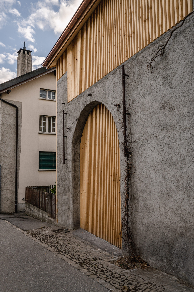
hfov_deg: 37.8
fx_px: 283
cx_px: 97
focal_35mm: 35
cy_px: 146
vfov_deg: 54.5
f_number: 7.1
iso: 500
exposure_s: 1/800
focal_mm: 35
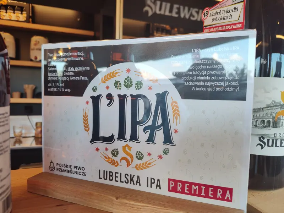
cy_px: 106
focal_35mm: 23
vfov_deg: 58.9
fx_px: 189
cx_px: 142
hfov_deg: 73.9
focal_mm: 5.56
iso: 100
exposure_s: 1/126
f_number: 1.88
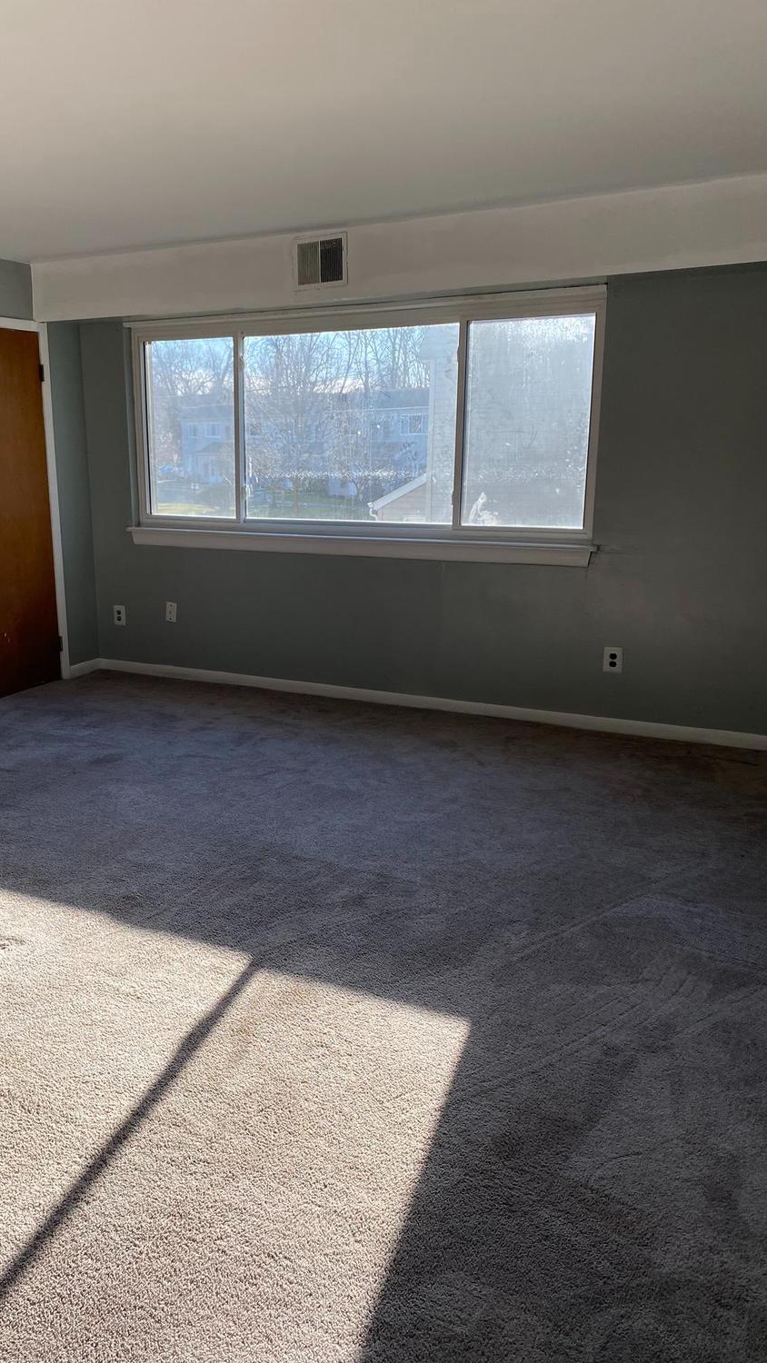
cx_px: 261
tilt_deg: -12.8
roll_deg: +0.7
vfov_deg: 66.1
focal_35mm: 29
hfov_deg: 39.7
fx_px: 1048
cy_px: 690
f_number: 1.8
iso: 32
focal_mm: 4.25
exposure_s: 1/439
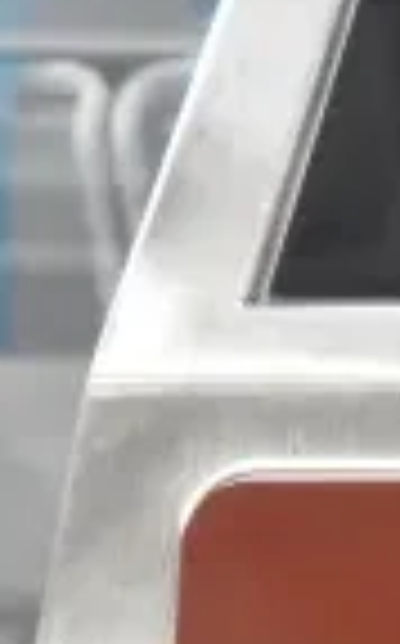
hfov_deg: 6.0
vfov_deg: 10.3
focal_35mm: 202
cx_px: 1227
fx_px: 3537
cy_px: 651
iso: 6400
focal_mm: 31
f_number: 7.1
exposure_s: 1/200
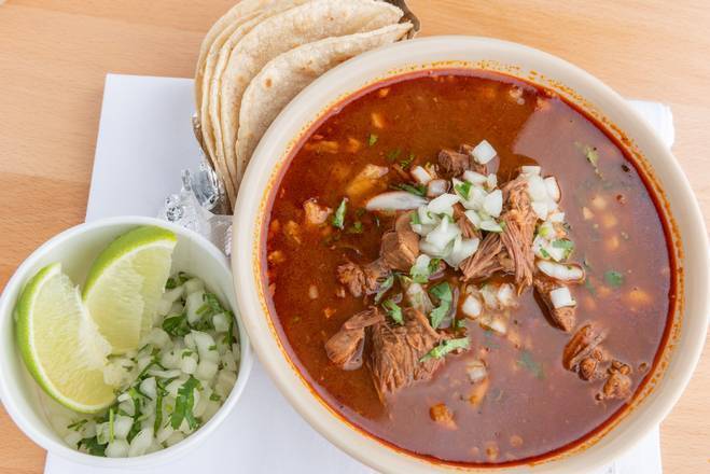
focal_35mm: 52
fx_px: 1026
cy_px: 237
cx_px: 355
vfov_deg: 26.0
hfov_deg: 38.2
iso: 100
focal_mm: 52
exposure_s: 1/200
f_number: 13
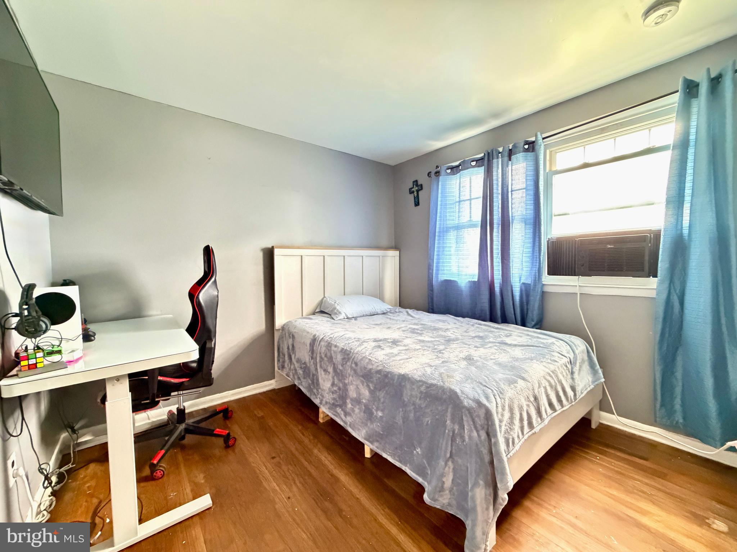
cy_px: 276
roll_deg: +1.4
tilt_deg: -2.9
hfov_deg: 102.1
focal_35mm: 14
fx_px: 298
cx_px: 368
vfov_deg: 85.7
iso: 1600
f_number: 2.2
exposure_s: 1/31
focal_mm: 2.22
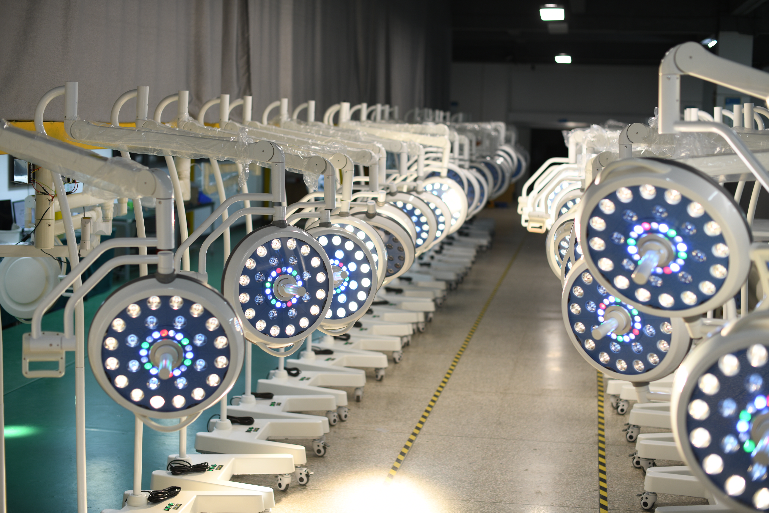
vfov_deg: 27.0
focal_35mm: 50
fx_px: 1068
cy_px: 256
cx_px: 384
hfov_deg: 39.6
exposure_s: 1/25
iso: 100
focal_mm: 50
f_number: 2.5
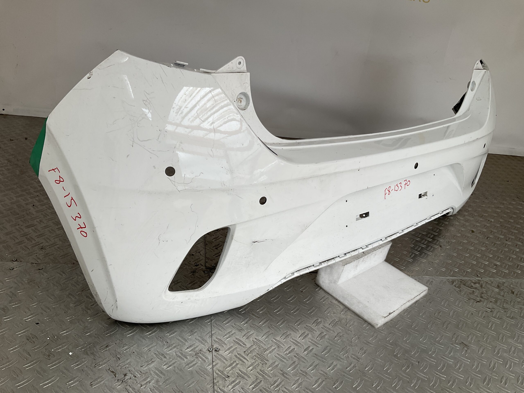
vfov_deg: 48.2
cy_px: 196
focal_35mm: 29
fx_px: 439
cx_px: 262
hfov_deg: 61.7
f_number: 1.8
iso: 20
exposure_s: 1/100
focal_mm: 3
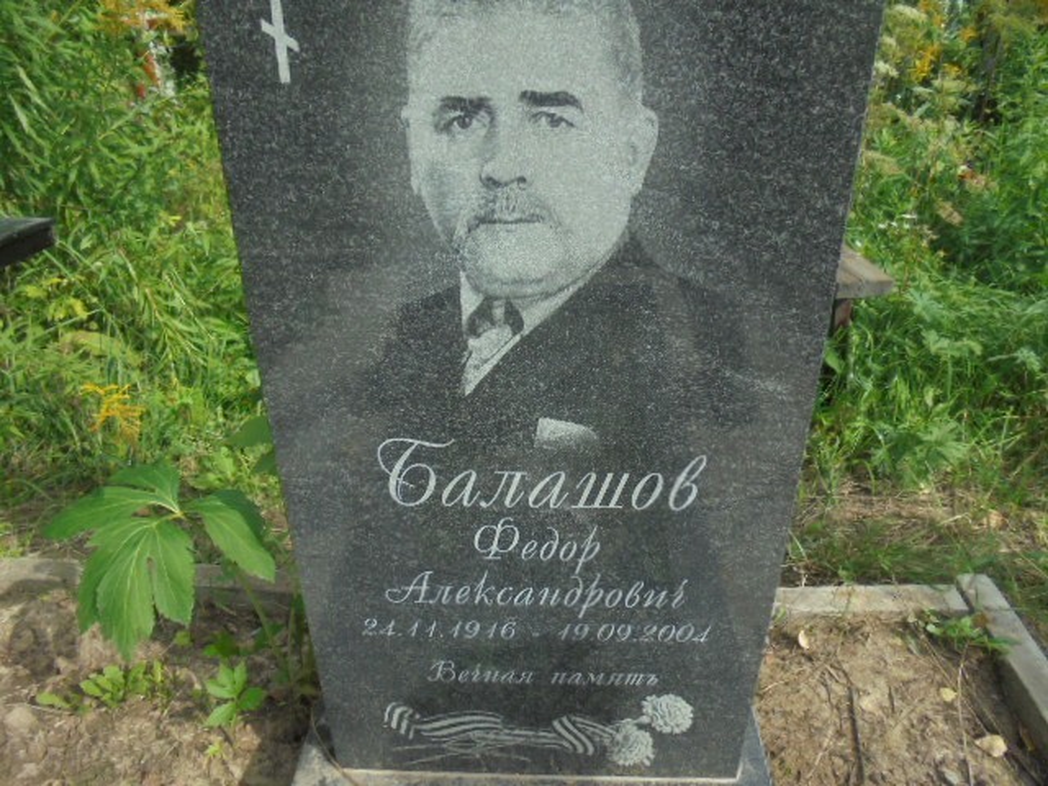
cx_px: 524
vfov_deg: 53.1
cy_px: 393
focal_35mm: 26
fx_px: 787
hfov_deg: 67.3
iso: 100
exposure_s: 1/250
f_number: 3.5
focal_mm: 4.6
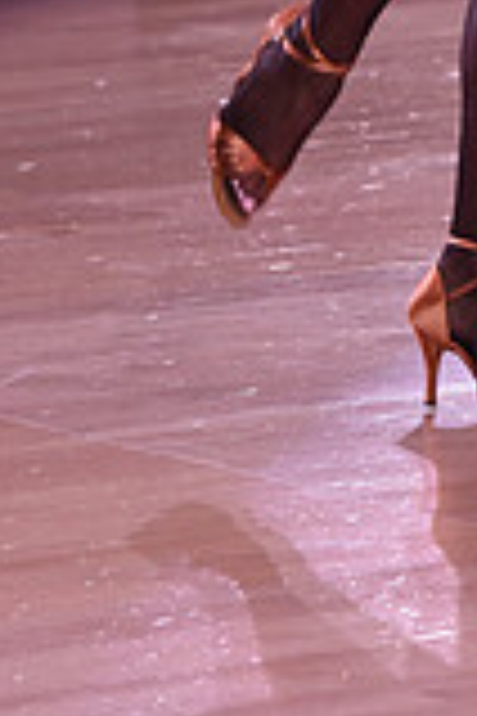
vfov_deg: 3.4
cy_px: -495
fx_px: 11944
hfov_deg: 2.3
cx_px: 596
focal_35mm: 601
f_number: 5
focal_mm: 165
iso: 1600
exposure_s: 1/250
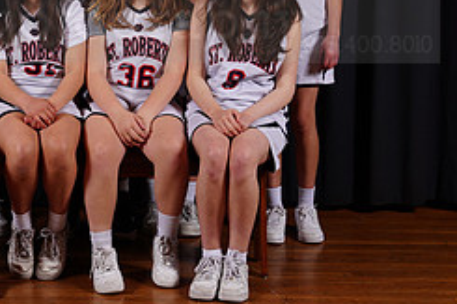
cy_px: 8
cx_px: 78
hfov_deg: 17.5
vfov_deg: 11.7
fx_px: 1472
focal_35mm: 116
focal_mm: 49
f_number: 6.3
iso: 200
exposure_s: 1/200
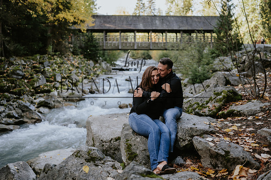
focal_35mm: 36
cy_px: 90
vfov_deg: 37.3
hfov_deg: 53.7
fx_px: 267
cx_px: 136
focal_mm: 35
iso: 400
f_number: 1.8
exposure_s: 1/500
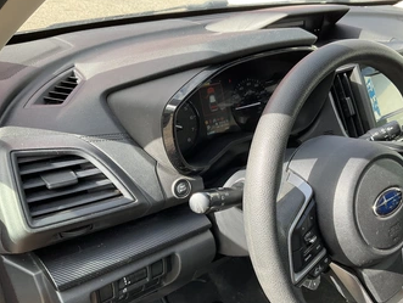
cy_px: 174
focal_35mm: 35
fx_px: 408
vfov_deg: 40.7
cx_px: 231
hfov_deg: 52.4
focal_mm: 3
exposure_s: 1/176
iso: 25
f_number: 1.8
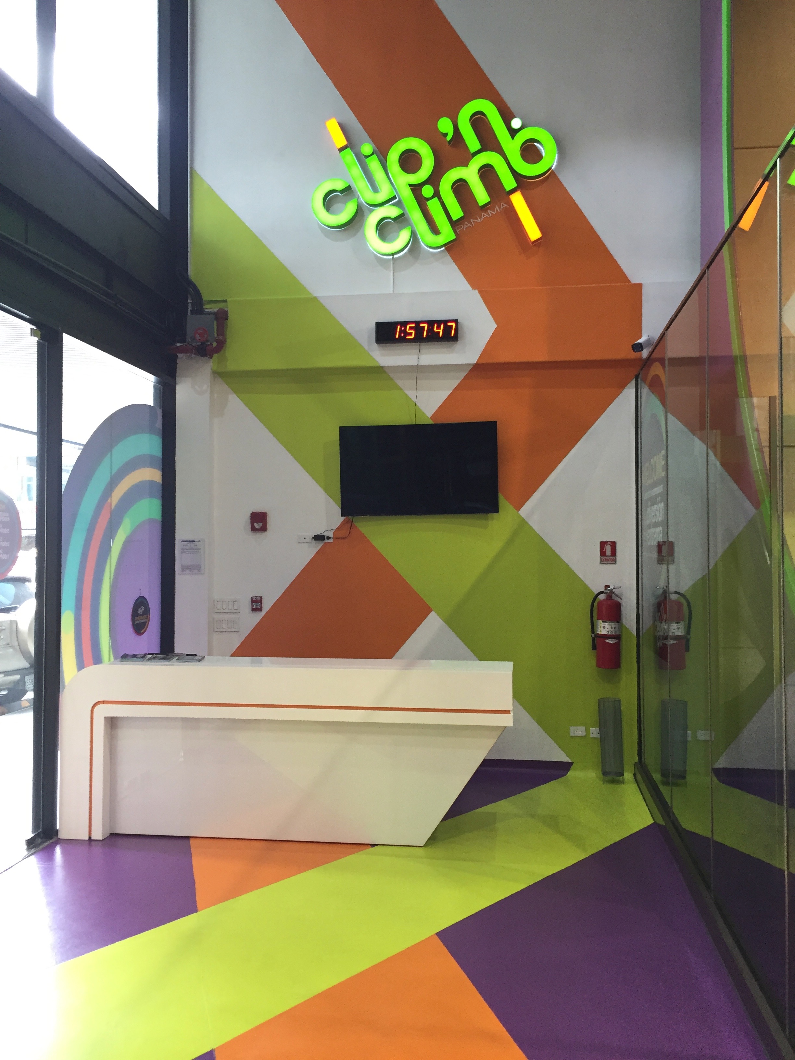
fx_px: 888
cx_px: 398
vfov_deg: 61.7
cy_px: 530
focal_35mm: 29
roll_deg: -0.7
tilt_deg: +1.3
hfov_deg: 48.2
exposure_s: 1/30
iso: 125
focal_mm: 4.15
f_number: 2.2
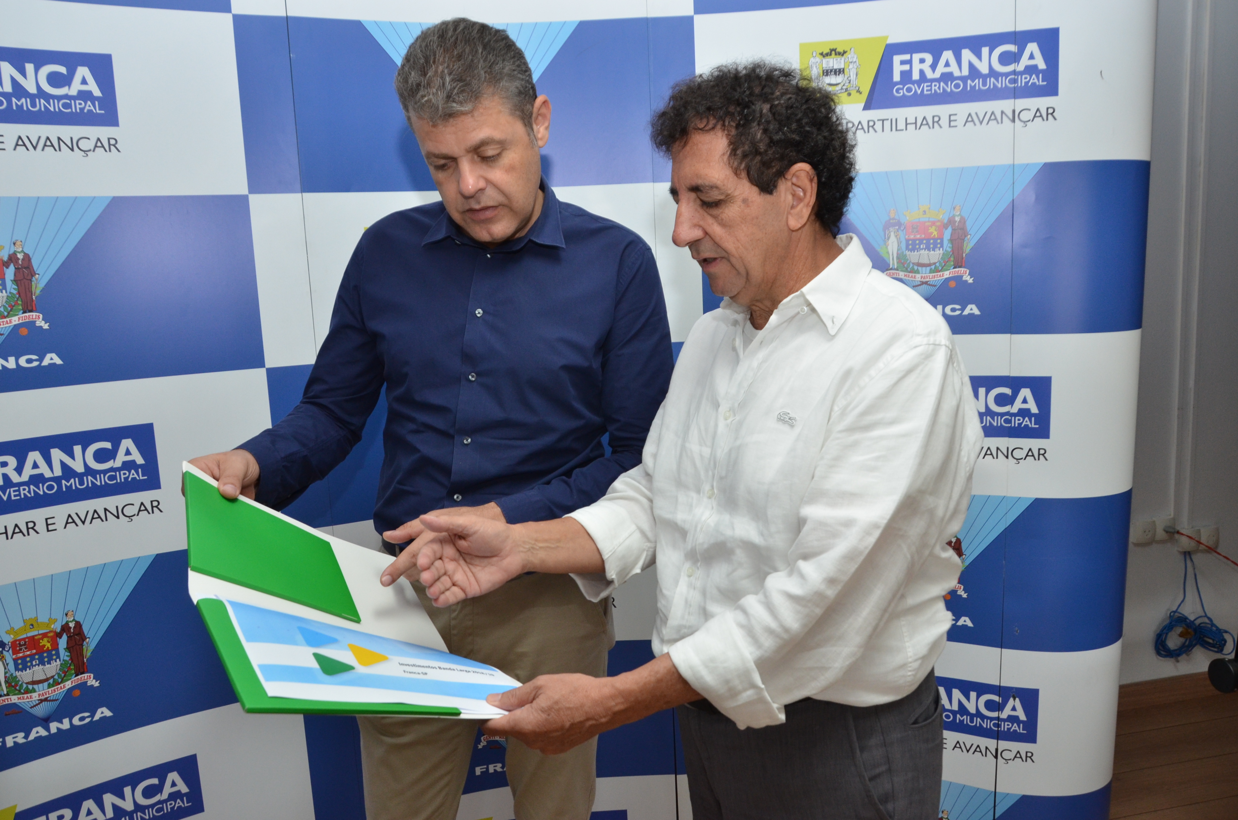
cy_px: 410
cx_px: 619
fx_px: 927
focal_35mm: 27
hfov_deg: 67.5
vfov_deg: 47.7
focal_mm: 18
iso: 800
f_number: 7.1
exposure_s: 1/60
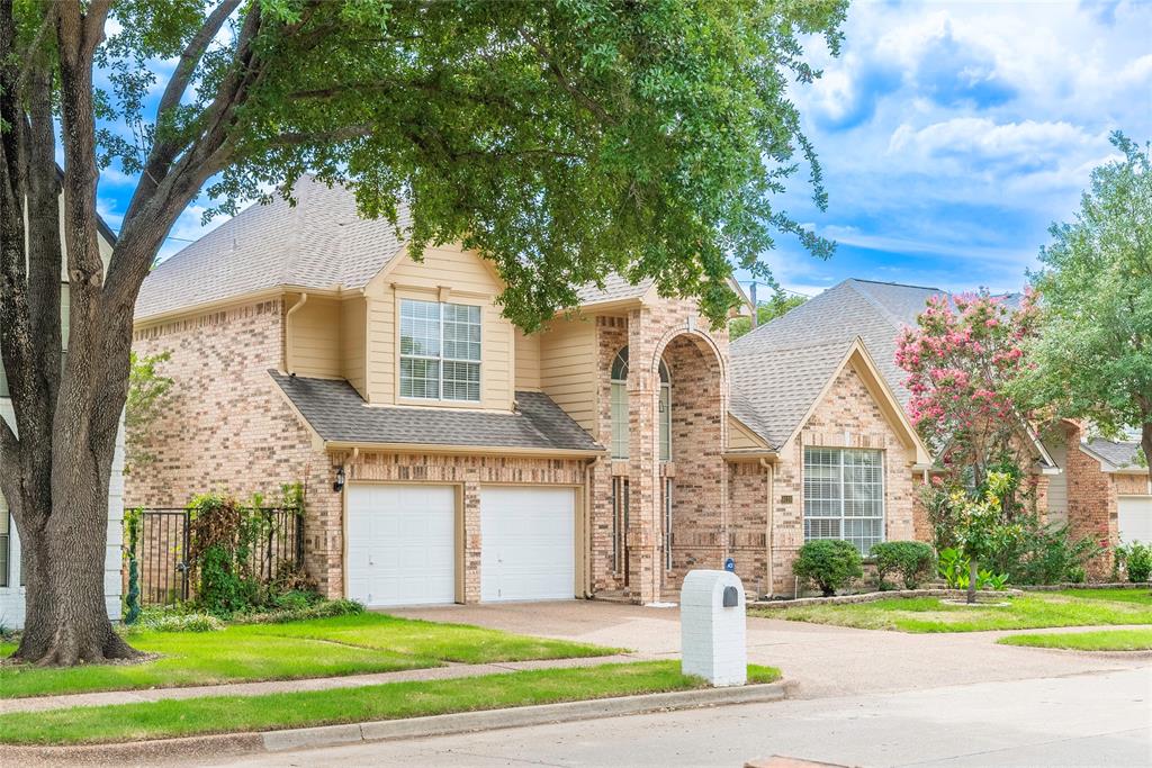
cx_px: 576
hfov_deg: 42.7
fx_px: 1472
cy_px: 384
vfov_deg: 29.3
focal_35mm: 46
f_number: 8
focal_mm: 46
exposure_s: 1/320
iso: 160
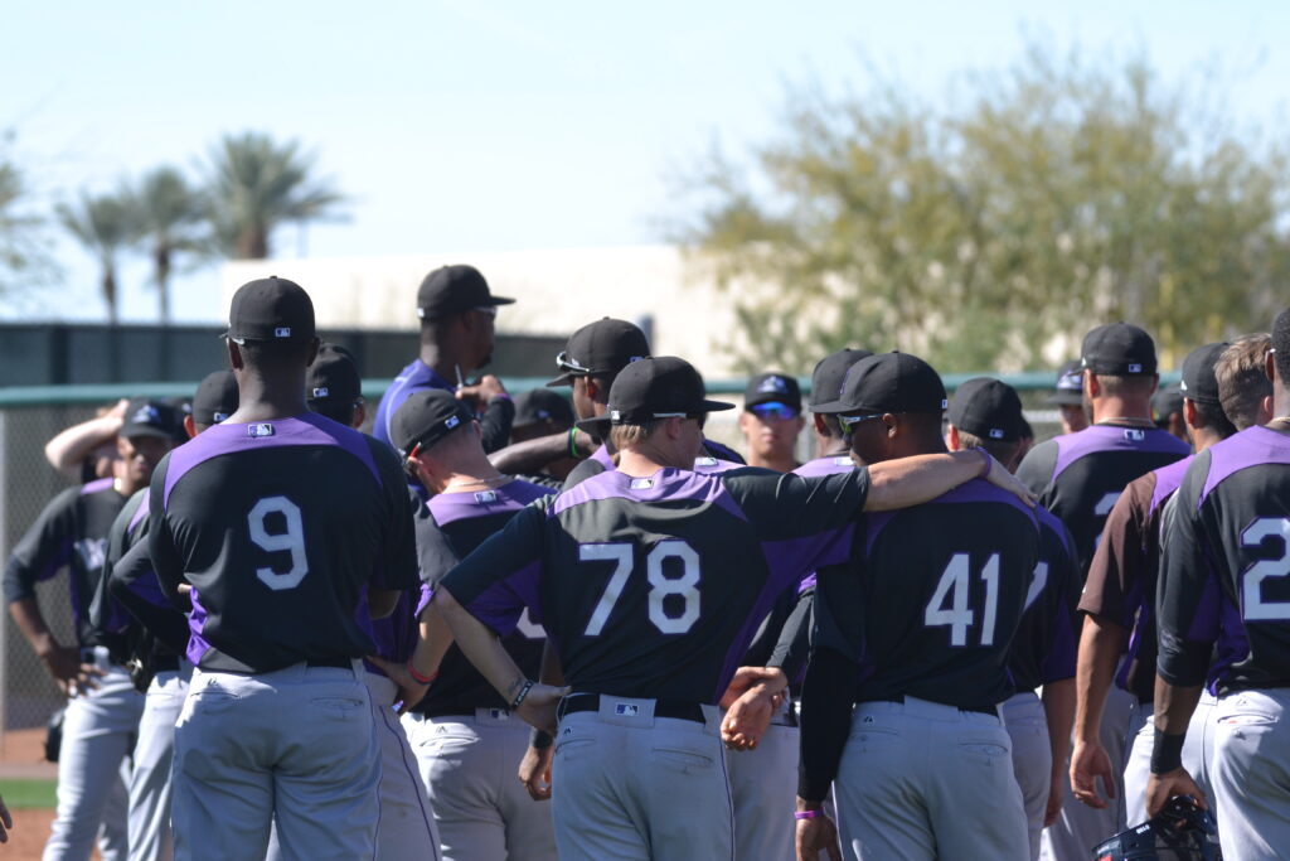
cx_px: 645
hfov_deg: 6.9
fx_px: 10751
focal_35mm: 300
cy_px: 430
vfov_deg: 4.6
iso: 400
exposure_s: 1/1000
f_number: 5.6
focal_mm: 200
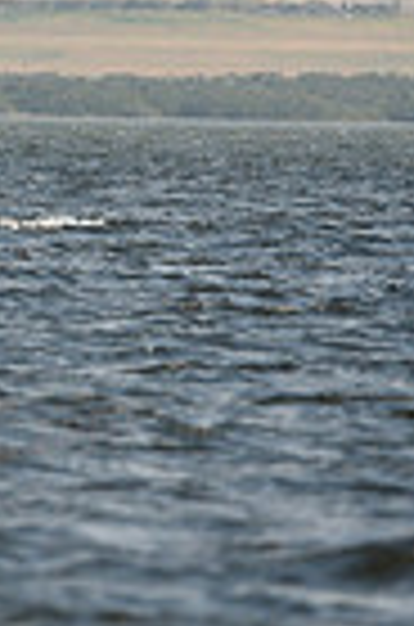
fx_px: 21773
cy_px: -151
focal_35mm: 1256
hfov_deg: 1.1
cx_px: -729
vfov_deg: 1.6
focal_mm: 300
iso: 250
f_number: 6.3
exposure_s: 1/1250
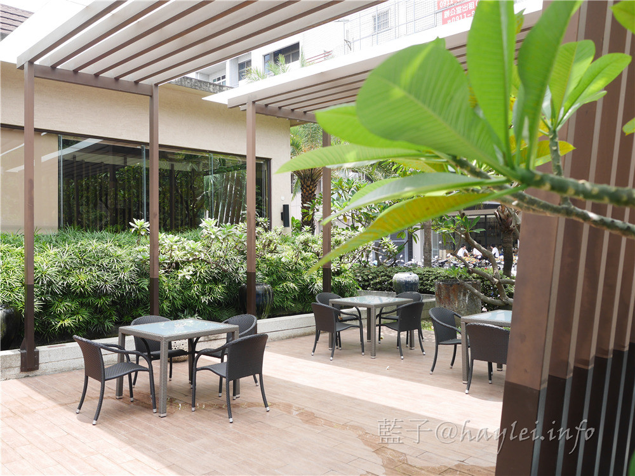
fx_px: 550
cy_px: 238
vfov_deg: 46.8
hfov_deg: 60.0
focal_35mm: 30
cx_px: 318
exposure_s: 1/320
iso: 200
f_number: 3.5
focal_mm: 15
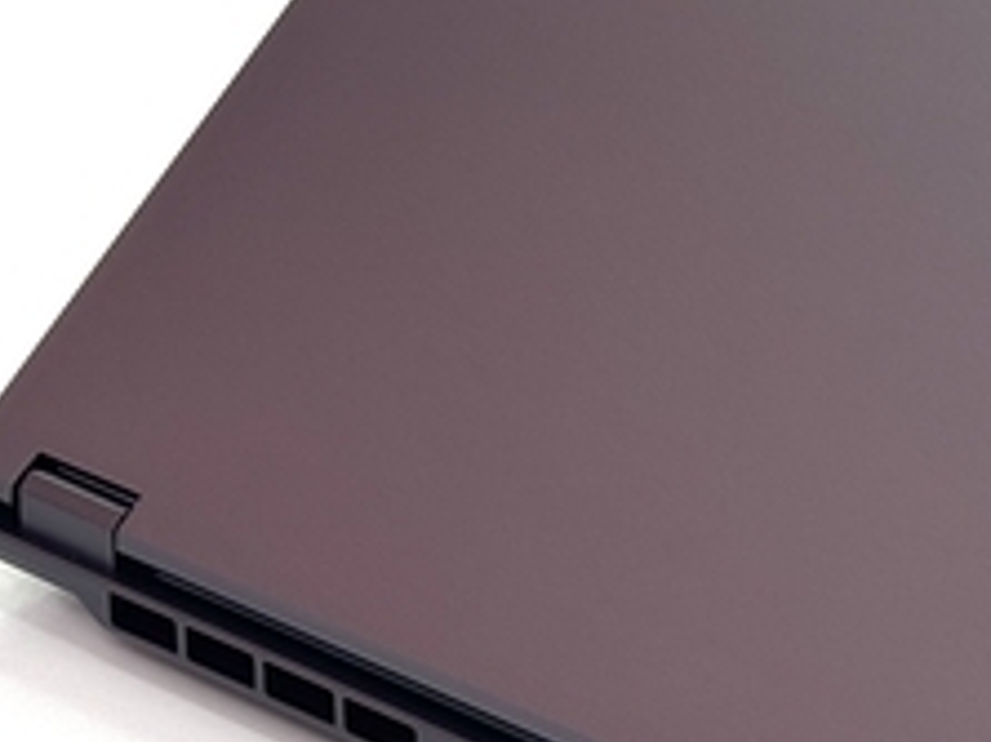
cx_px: 1209
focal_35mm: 172
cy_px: 222
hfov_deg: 11.3
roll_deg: +0.9
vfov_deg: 8.6
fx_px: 4921
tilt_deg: -23.6
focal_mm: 6.76
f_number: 1.78
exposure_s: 1/121
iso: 50
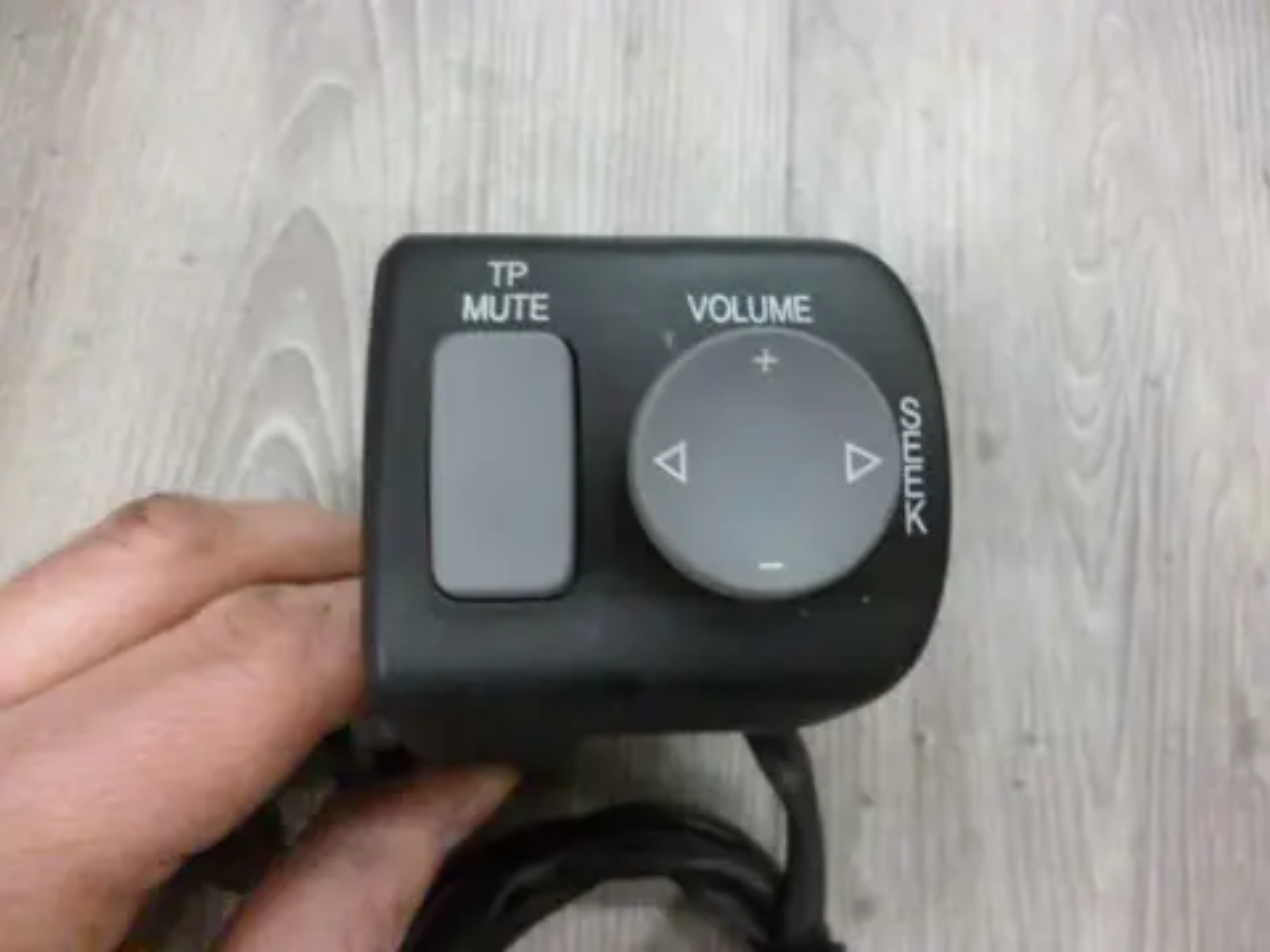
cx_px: 635
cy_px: 476
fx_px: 881
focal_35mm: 24
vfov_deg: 56.8
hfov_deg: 71.6
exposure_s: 1/30
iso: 800
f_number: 2.5
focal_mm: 4.3
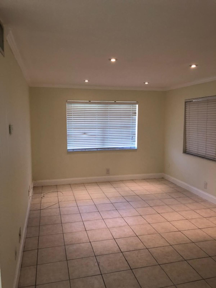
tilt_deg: -6.8
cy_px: 144
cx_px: 108
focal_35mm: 28
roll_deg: -0.2
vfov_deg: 63.4
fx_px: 233
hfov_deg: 49.7
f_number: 1.8
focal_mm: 4
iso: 40
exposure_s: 1/17
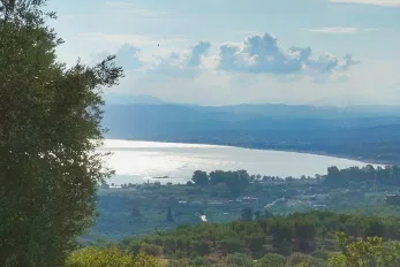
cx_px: 314
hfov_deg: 21.0
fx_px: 1066
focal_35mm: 96
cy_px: 143
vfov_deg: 14.3
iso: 100
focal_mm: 37
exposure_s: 1/160
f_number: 16
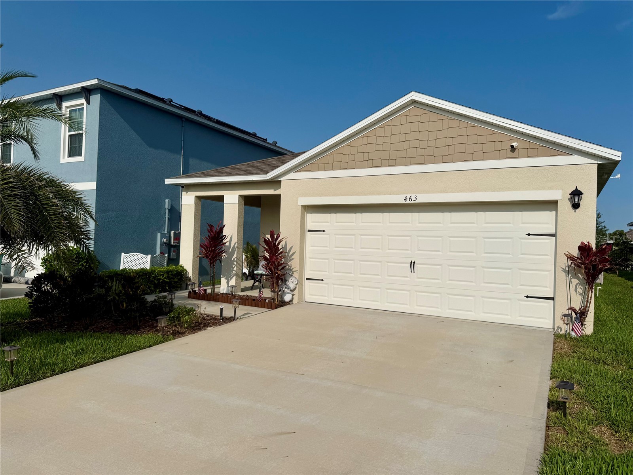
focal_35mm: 24
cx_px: 316
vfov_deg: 56.8
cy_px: 238
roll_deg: -2.2
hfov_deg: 71.6
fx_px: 439
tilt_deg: +1.3
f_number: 1.78
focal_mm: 6.76
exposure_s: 1/14286
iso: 80
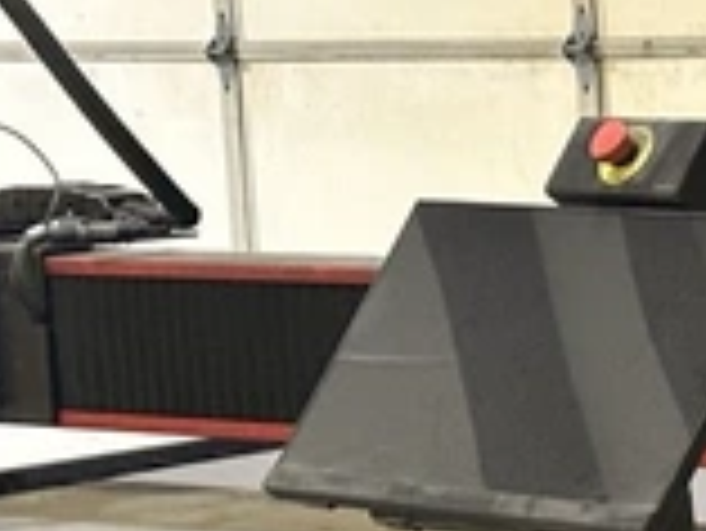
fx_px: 4674
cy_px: 614
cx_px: 1048
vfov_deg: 6.5
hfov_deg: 8.5
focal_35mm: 229
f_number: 1.78
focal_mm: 6.86
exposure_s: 1/30
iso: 500
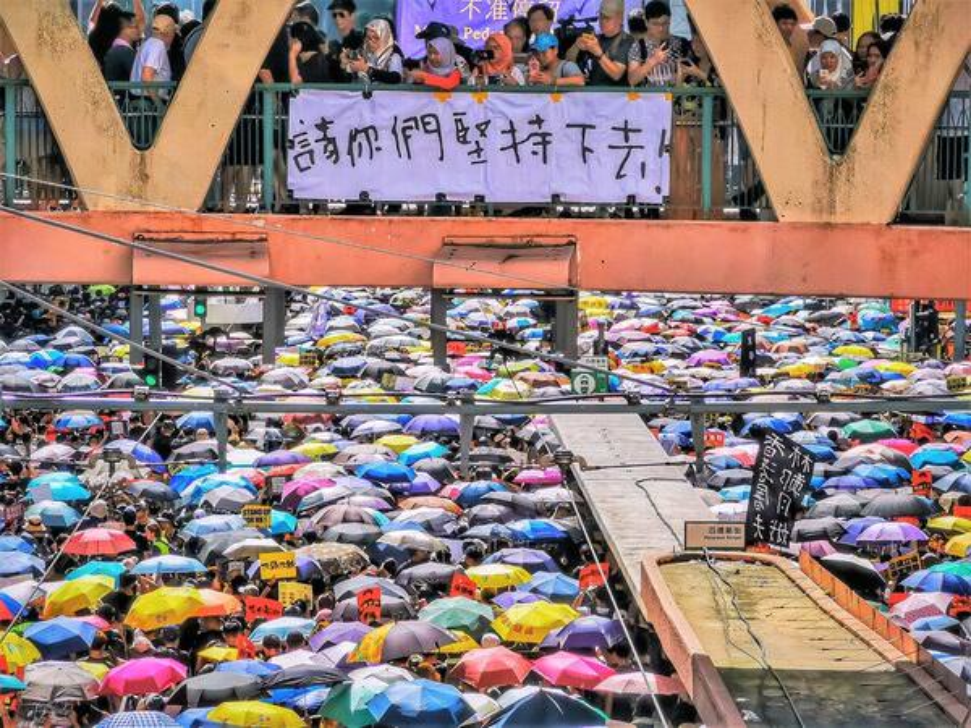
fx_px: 3787
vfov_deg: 11.0
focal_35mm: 135
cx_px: 486
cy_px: 364
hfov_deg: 14.6
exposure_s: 1/500
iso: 50
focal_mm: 14.46
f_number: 3.4
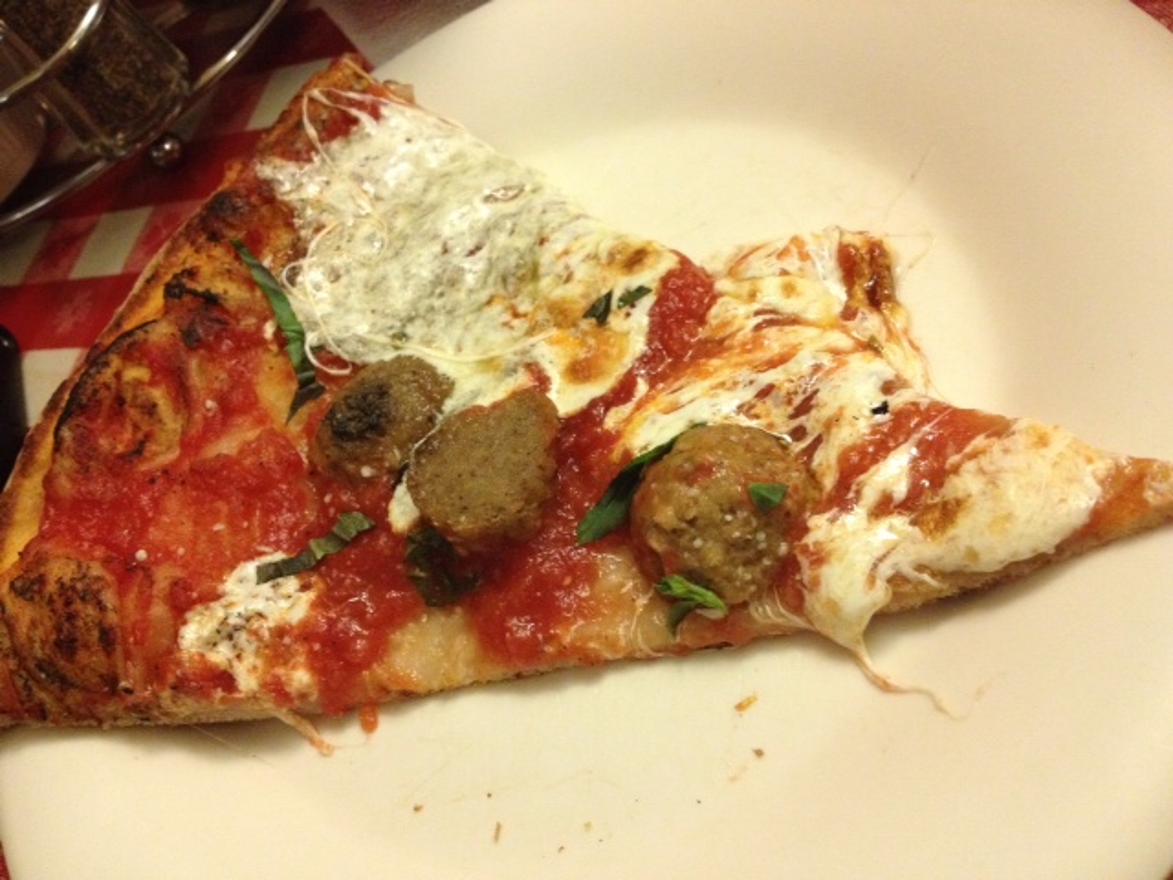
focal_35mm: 35
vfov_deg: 40.7
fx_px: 1186
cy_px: 440
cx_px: 586
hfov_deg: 52.6
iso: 400
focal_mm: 4.28
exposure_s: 1/20
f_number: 2.4
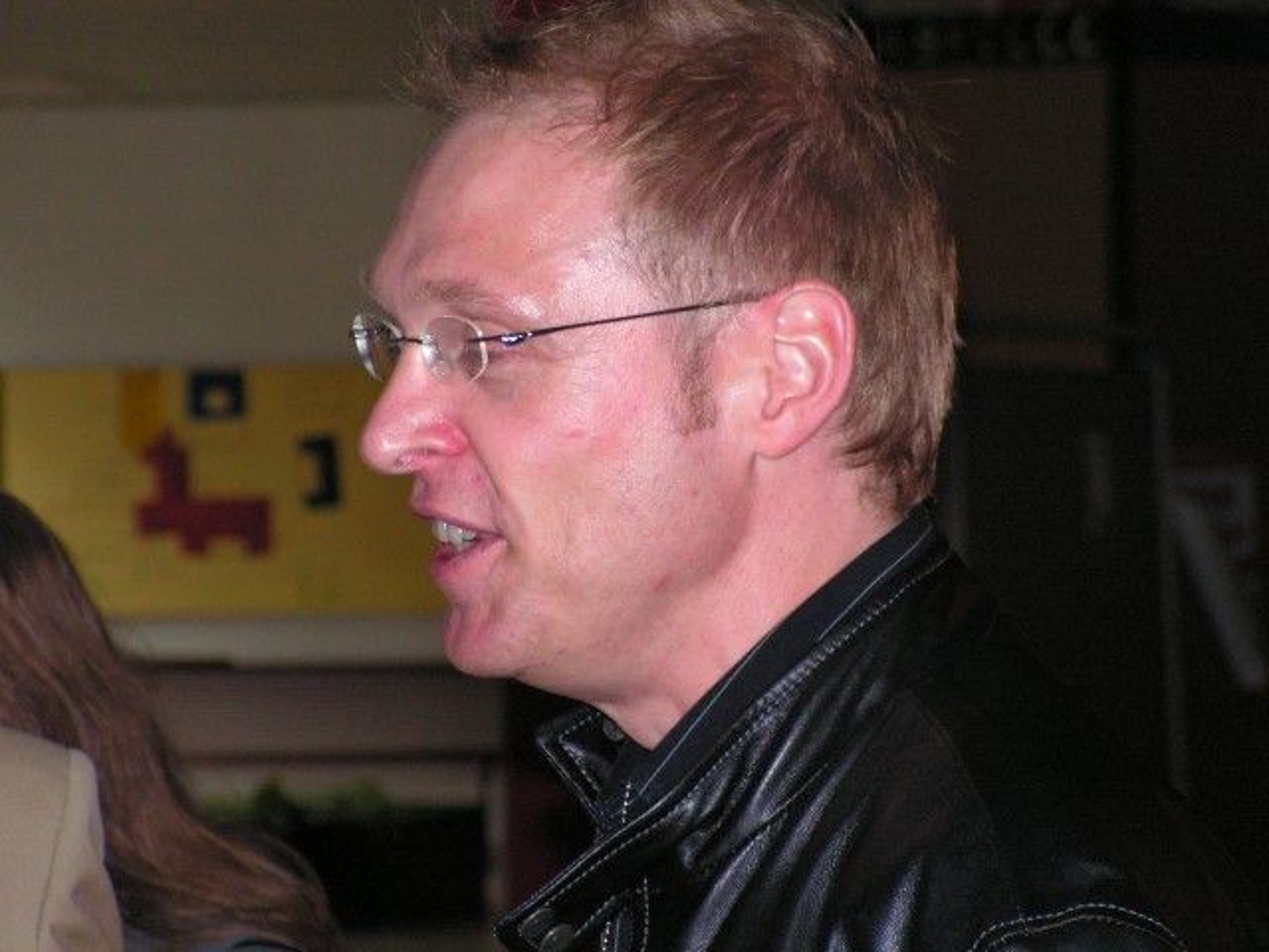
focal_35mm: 166
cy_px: 476
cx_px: 634
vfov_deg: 8.9
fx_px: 6085
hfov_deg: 11.9
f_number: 3.4
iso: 200
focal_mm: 27.8
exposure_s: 1/200
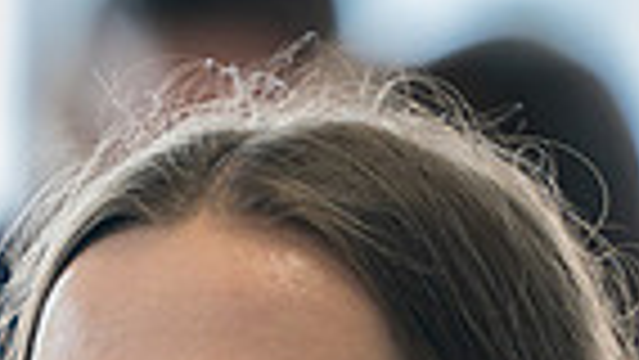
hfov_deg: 2.5
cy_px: 857
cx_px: -9
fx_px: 14543
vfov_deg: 1.4
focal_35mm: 858
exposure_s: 1/125
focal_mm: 200
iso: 400
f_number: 2.8
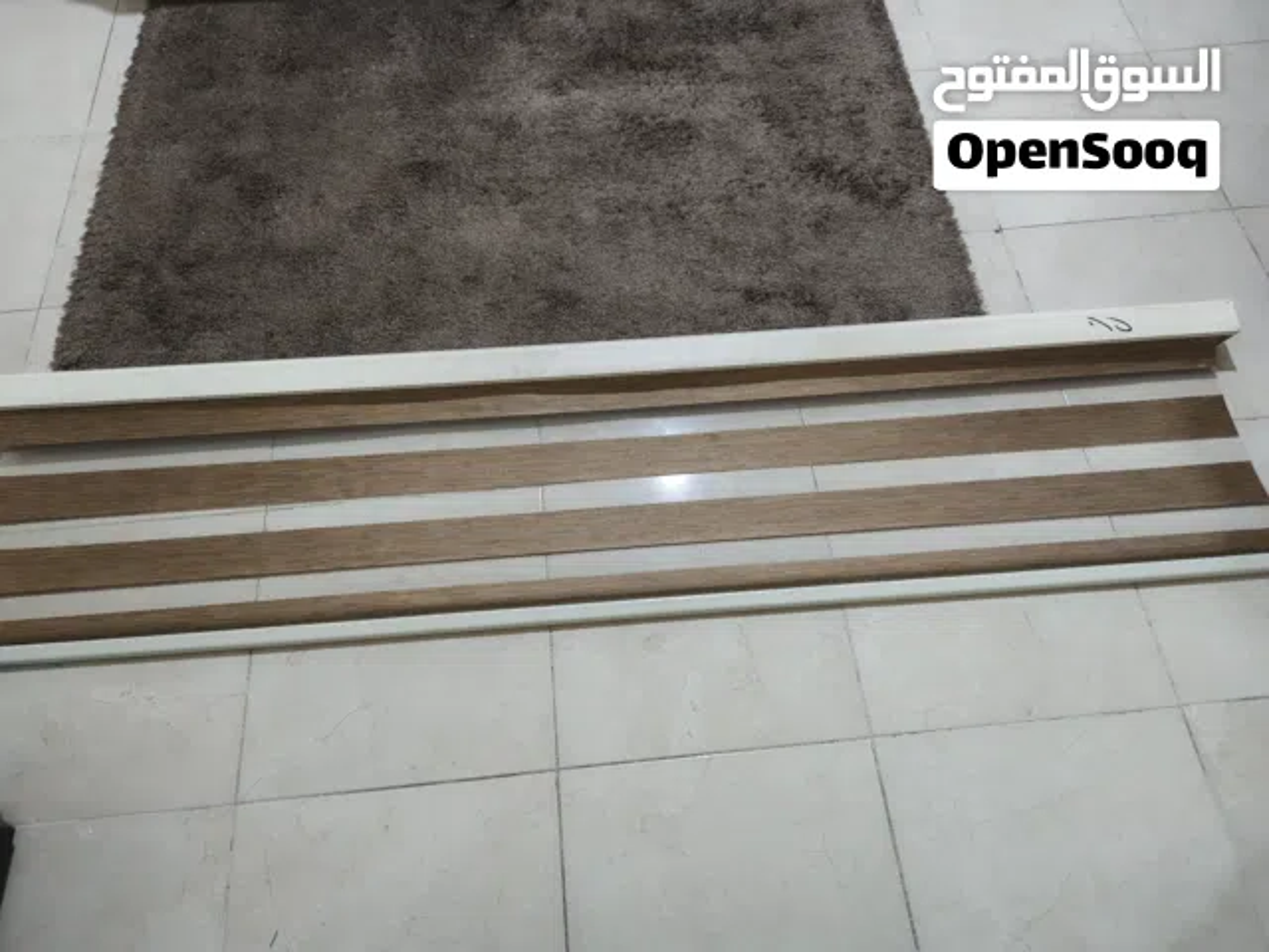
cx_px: 634
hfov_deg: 73.9
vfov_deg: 58.9
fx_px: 843
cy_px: 476
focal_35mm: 23
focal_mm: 5.56
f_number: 1.8
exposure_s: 1/33.3
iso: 1471
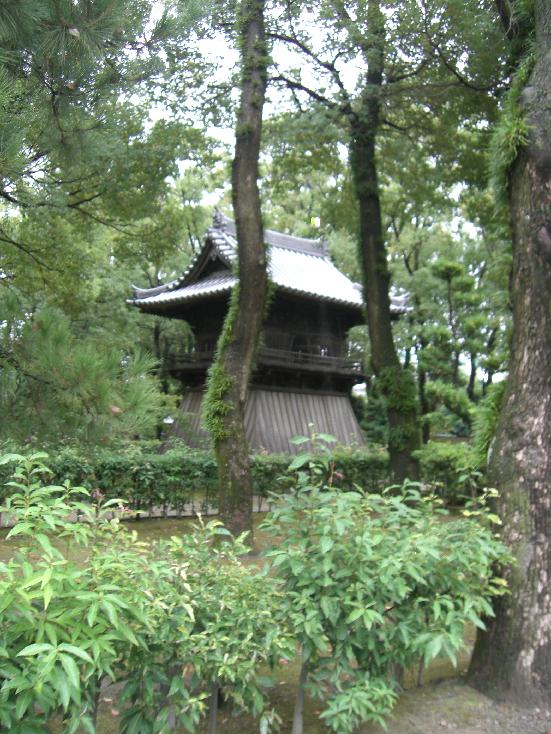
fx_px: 806
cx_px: 276
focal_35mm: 38
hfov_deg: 37.7
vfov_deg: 49.0
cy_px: 367
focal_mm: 6.2
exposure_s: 1/60
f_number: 2.7
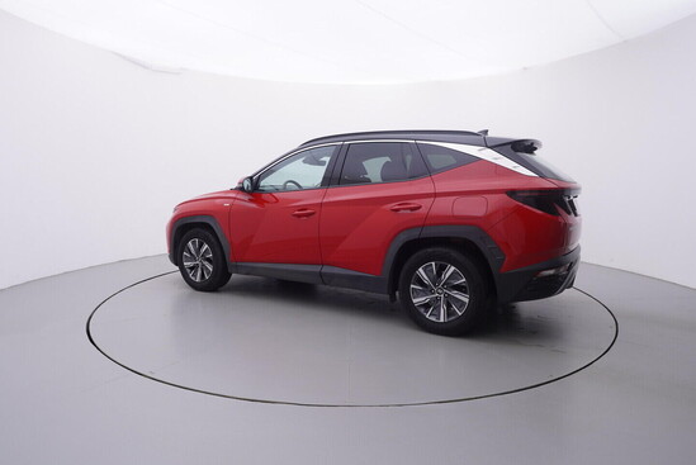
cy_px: 232
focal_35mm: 22
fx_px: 435
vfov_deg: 56.2
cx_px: 348
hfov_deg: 77.3
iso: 200
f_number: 5
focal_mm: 15
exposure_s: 1/80
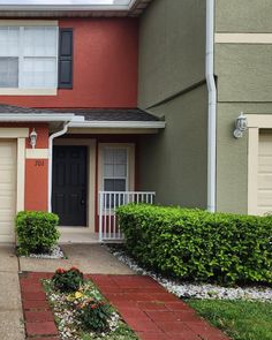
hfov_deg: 35.9
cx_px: 10
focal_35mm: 38
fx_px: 382
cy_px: 178
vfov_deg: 47.9
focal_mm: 6.4
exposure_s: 1/286
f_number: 1.8
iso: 12
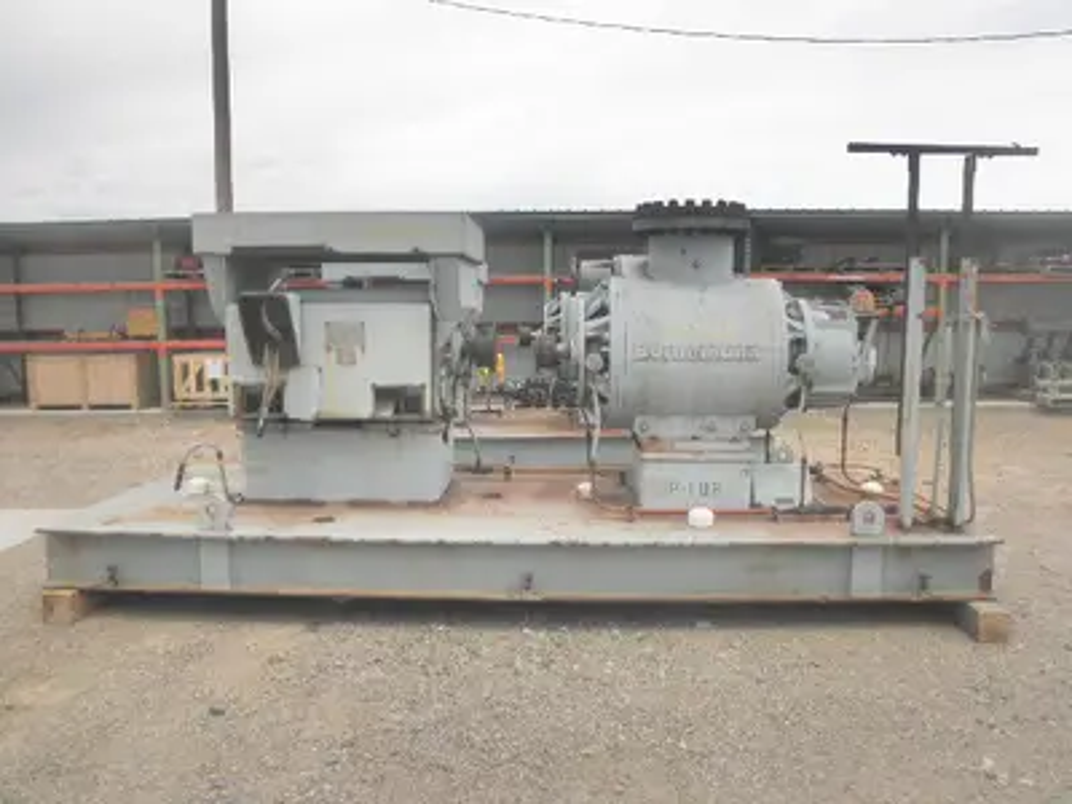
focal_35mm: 28
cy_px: 402
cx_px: 536
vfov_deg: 49.7
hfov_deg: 63.4
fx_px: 867
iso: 64
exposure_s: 1/100
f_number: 8.5
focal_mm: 5
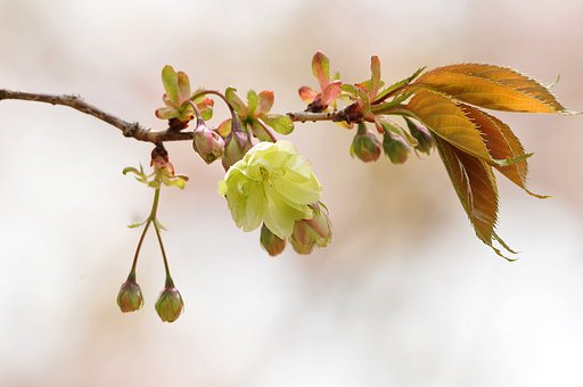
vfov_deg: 1.3
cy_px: 194
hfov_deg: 2.0
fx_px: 16982
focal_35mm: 1050
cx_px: 292
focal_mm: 700
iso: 400
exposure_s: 1/160
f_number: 11
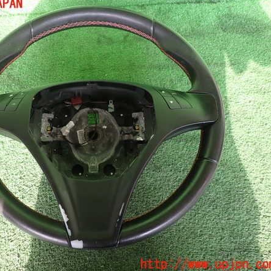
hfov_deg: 53.2
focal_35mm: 30
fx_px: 266
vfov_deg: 54.0
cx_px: 95
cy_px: 134
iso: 125
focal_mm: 4.5
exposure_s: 1/60
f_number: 2
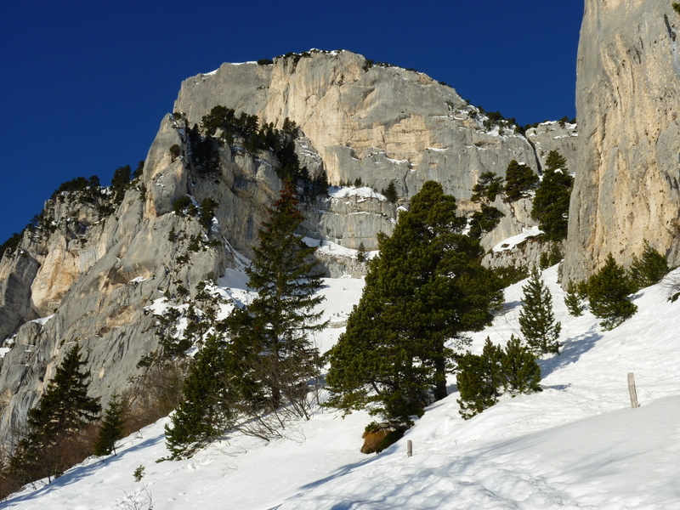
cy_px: 255
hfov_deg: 42.1
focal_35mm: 45
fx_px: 884
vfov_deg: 32.2
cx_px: 340
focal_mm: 8.1
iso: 80
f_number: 4.2
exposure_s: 1/640
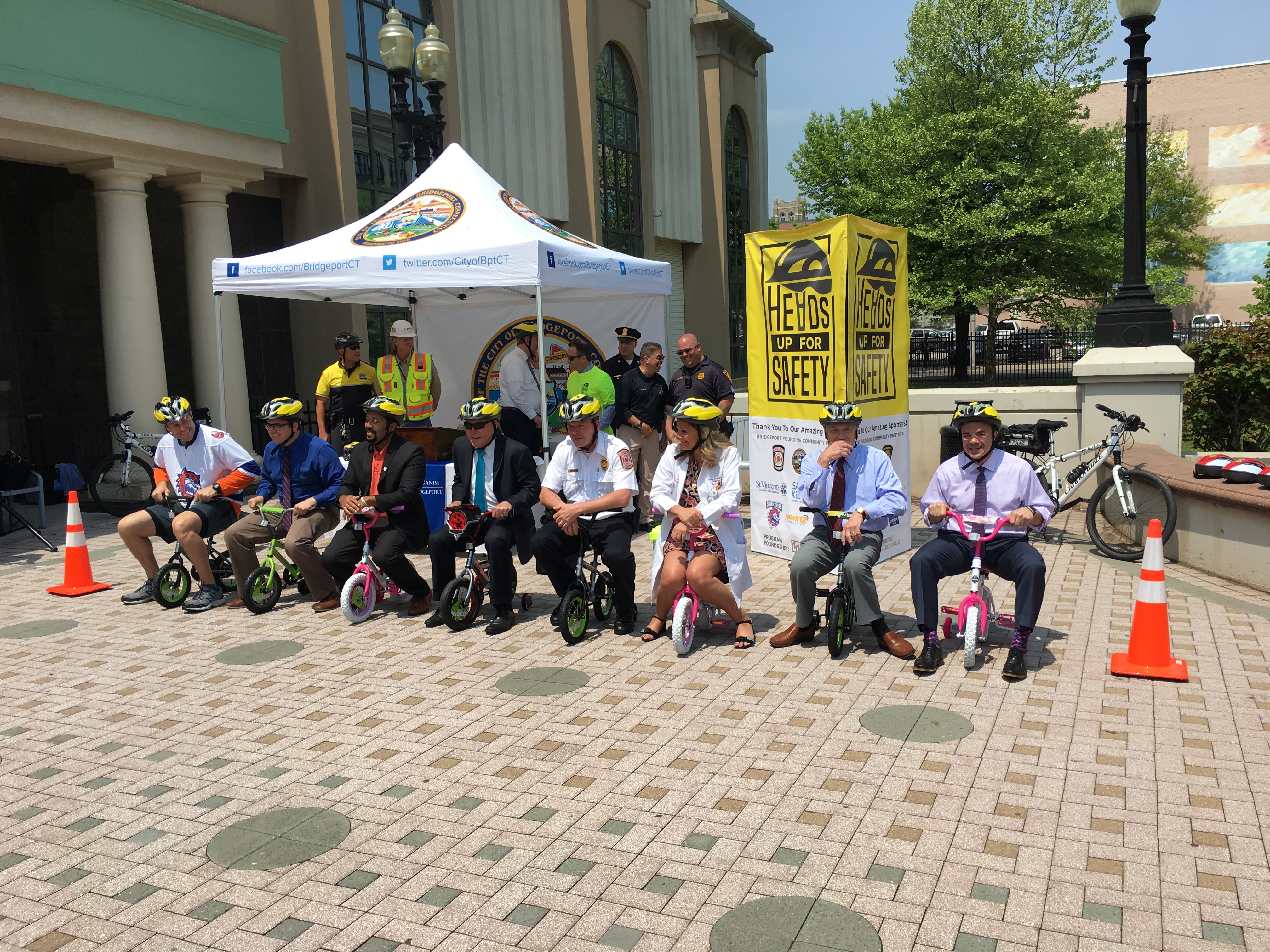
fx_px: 1064
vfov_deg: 48.2
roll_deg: +3.3
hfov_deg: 61.7
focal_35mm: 29
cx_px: 635
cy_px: 476
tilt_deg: -6.7
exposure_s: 1/1672
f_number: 2.2
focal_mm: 4.15
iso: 25
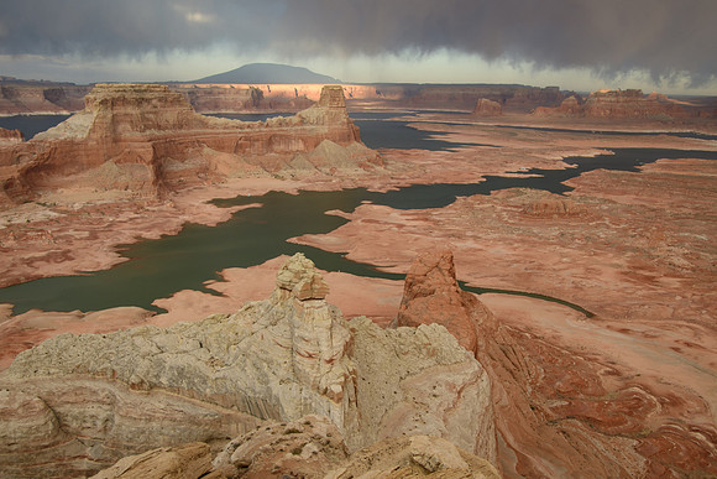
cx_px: 358
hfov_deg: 59.5
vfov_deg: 41.7
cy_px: 240
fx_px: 627
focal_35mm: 32
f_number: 11
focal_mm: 21
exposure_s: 1/13
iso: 200
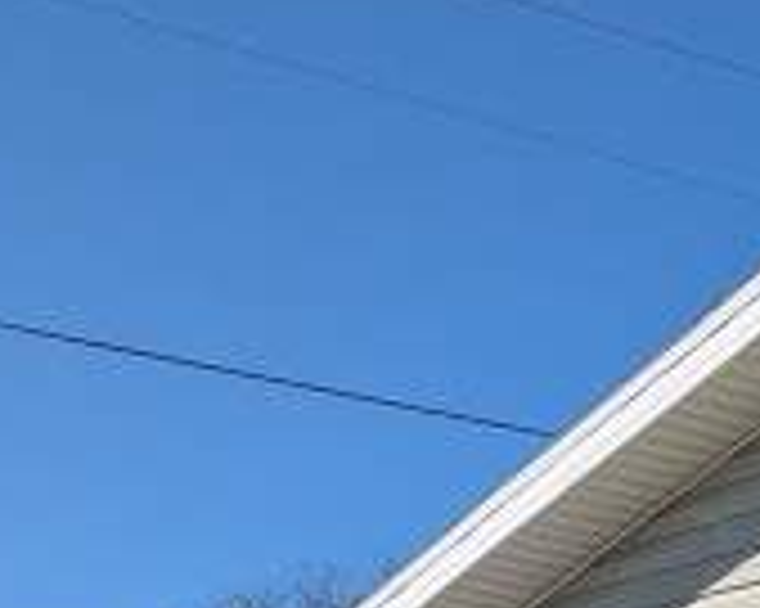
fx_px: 2495
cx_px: 1668
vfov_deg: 12.7
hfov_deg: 13.8
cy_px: 1081
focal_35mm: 111
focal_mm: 4.53
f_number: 1.7
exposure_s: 1/2506
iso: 27
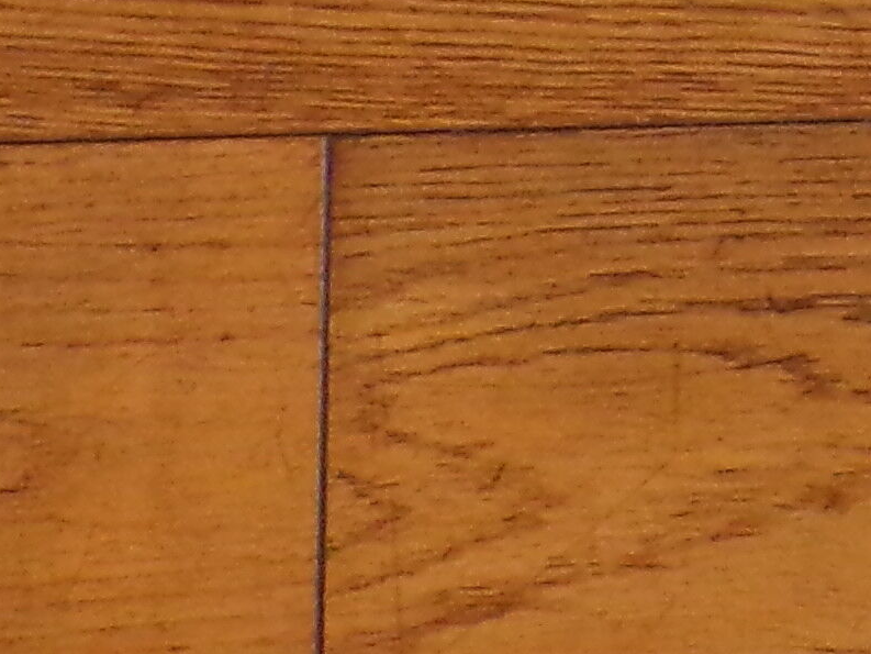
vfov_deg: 6.9
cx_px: 1559
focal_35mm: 215
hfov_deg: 8.8
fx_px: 5411
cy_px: 277
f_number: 3.3
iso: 382
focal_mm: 6.6
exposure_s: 1/17
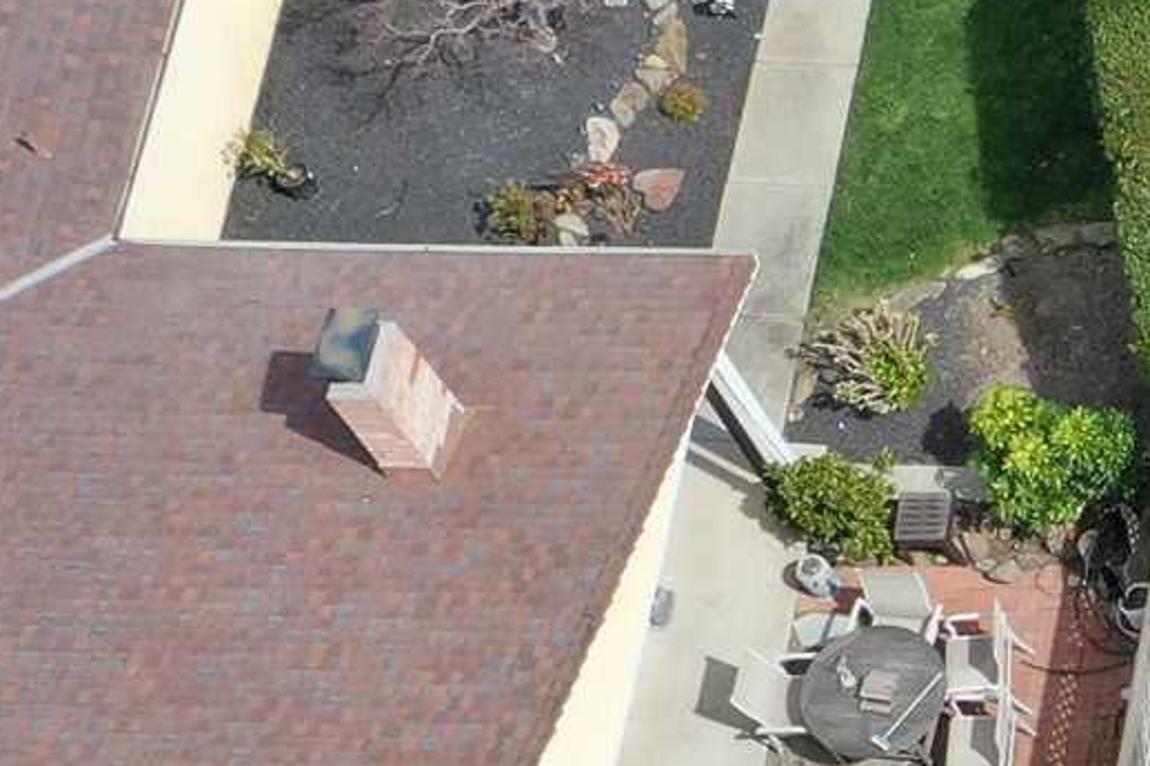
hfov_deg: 10.6
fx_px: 5301
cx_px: 2755
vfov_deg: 8.1
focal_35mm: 166
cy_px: 1108
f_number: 5.6
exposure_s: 1/400
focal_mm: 10.26
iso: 100
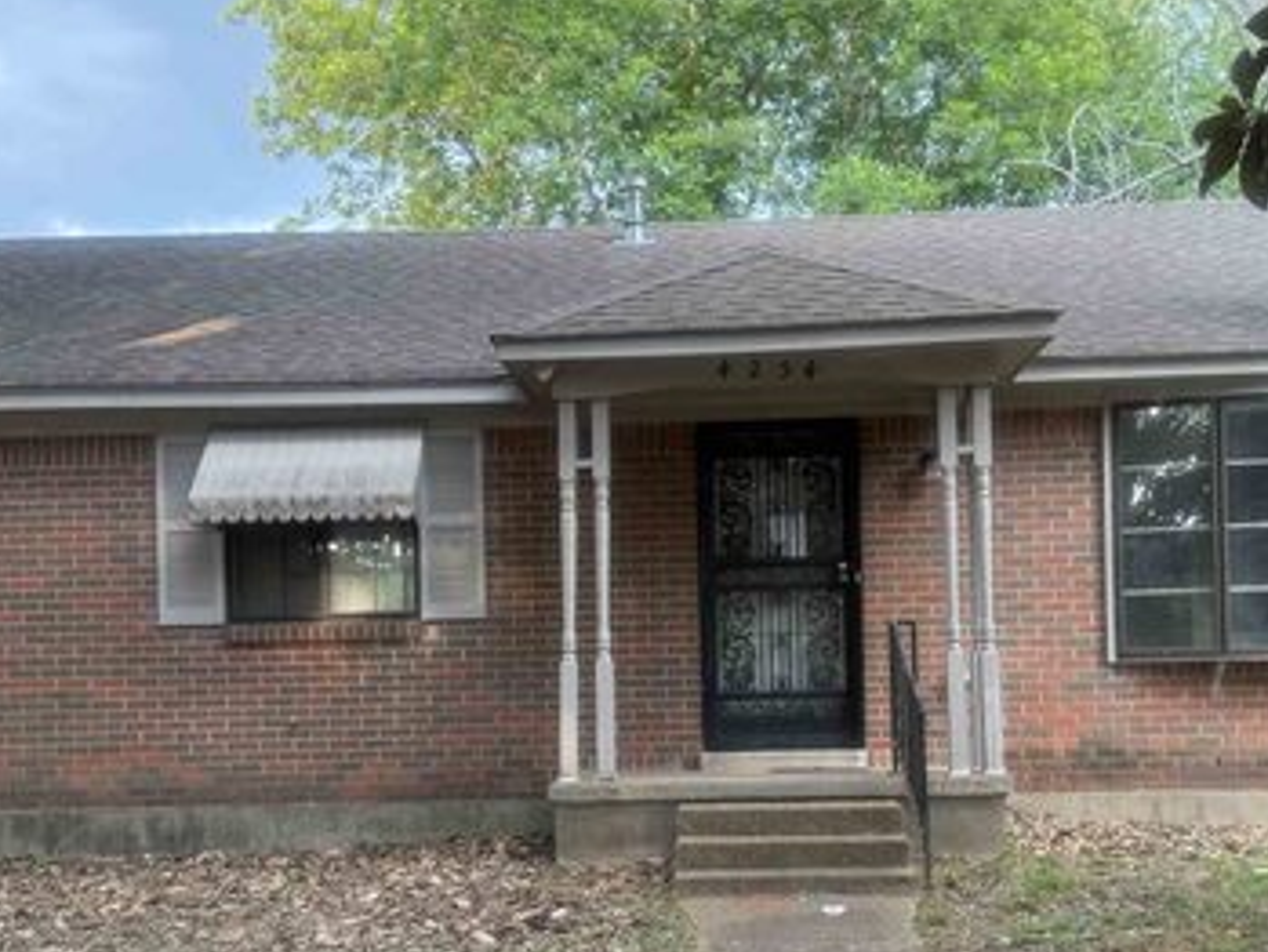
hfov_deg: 42.9
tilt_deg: +1.3
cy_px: 679
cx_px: 669
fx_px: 1612
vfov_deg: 32.4
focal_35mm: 44
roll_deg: +1.5
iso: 100
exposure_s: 1/137
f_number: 1.78
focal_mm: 6.76
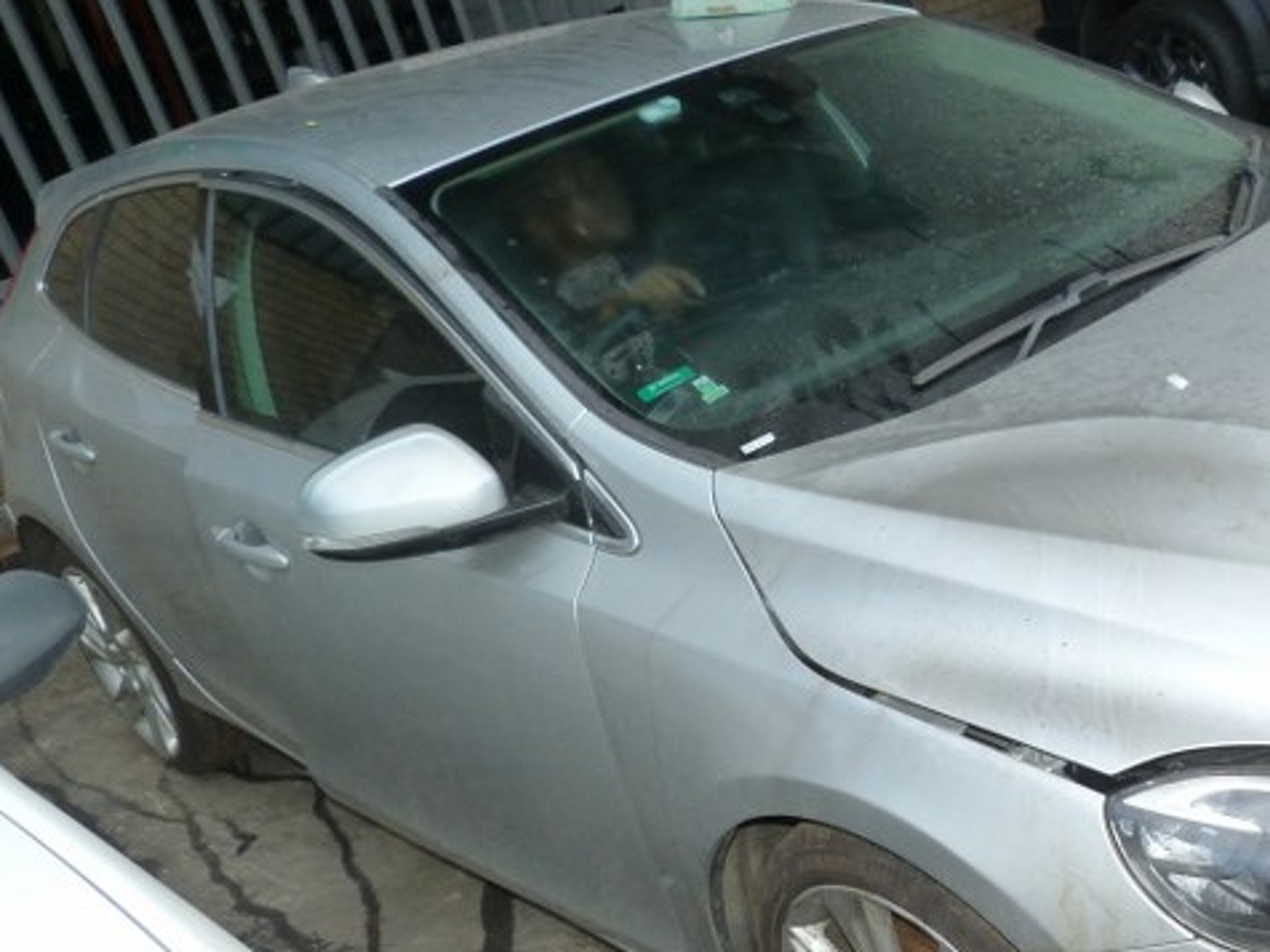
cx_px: 1017
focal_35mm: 42
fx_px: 1541
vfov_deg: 34.2
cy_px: 579
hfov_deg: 42.8
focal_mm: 4.5
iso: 125
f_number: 4
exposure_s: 1/200
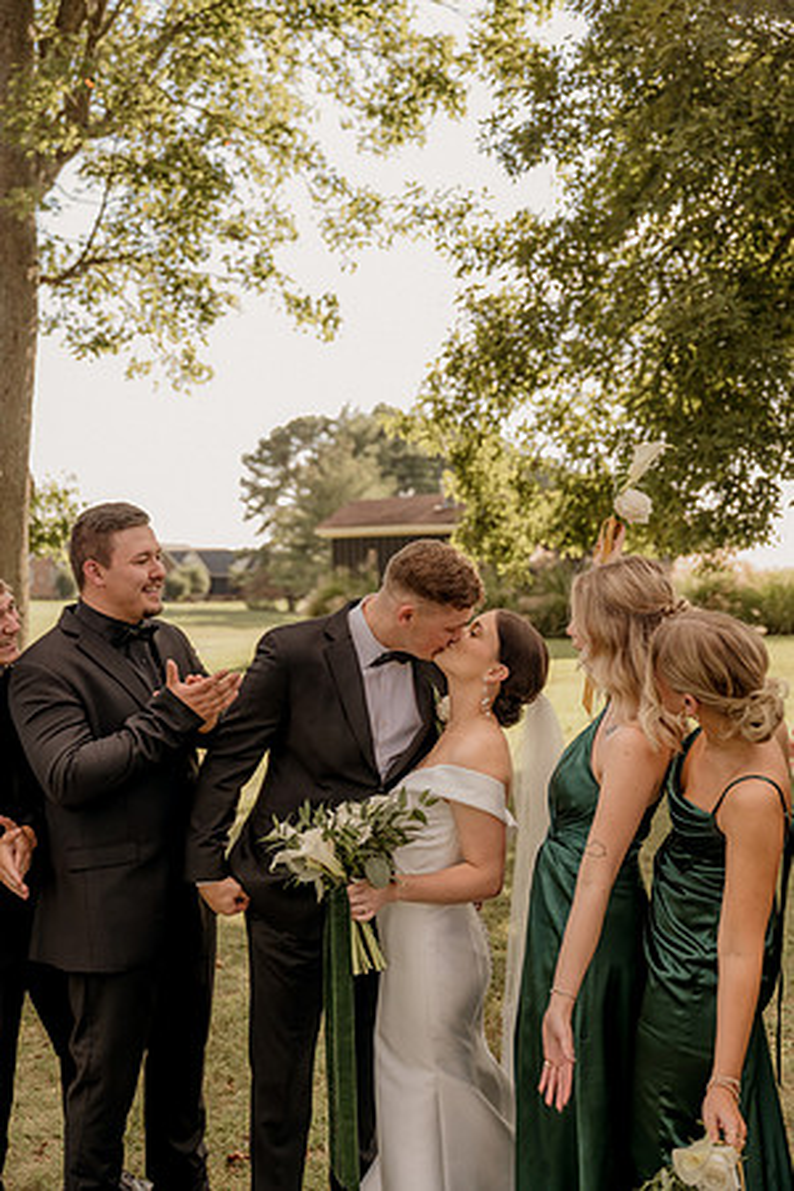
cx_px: 397
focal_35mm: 38
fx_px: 1257
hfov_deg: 35.1
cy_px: 596
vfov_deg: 50.7
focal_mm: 38
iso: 250
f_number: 2.8
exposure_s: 1/640
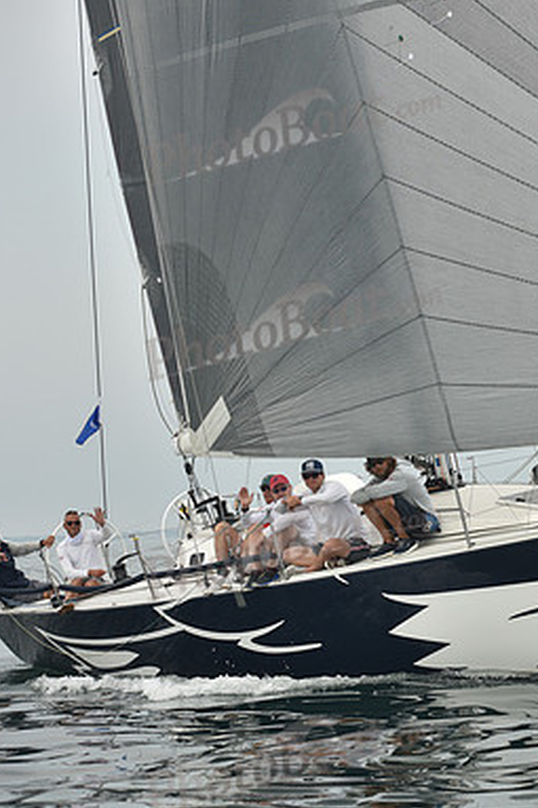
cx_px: 553
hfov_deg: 12.7
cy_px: 406
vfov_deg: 19.3
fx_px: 2378
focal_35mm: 106
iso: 250
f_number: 5.6
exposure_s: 1/640
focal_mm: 70
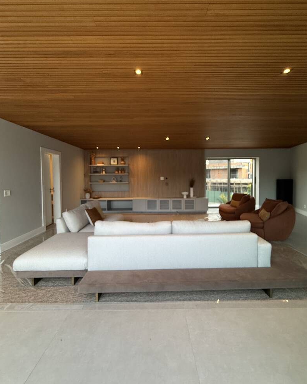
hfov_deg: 84.0
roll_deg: +0.1
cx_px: 156
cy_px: 183
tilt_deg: -1.7
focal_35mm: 15
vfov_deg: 96.7
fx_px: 170
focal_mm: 2.22
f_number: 2.2
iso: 125
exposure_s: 1/99
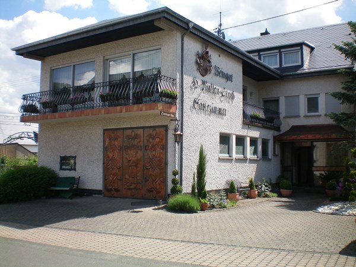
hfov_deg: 49.0
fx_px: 391
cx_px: 178
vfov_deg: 37.7
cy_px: 134
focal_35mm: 38
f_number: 4.6
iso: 64
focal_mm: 6.3
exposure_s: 1/320
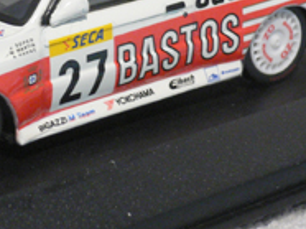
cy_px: 15
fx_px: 1254
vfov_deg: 10.4
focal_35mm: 142
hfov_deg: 13.8
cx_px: 54
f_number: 4
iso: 200
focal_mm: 11
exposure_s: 1/15
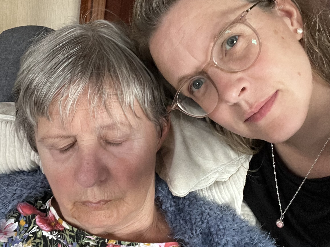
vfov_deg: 46.8
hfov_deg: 60.0
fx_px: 286
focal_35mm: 30
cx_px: 165
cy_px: 124
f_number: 2.2
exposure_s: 1/30
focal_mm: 2.71
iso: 400
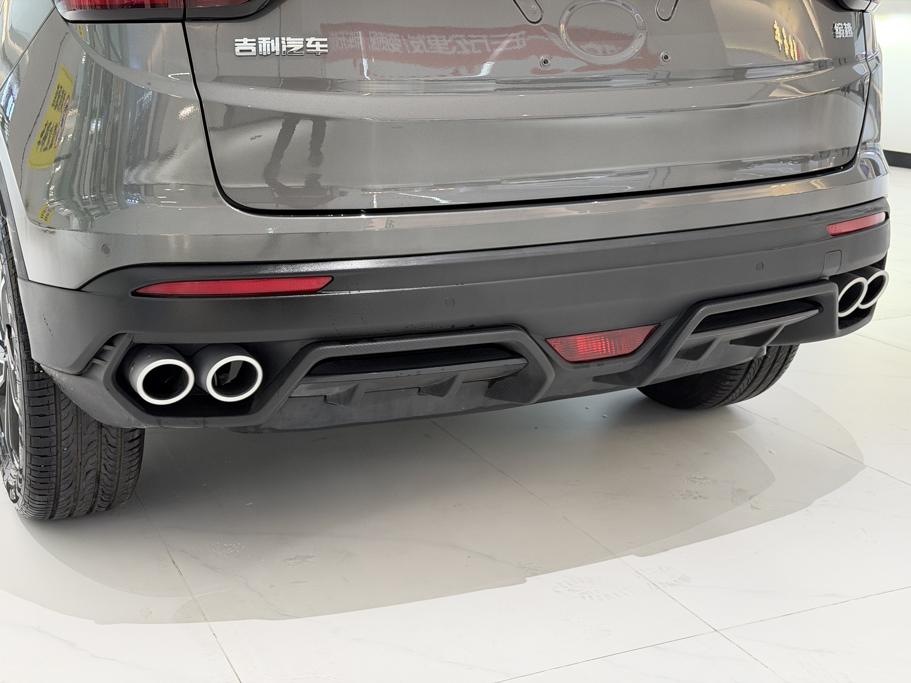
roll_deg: +0.7
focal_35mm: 48
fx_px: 1263
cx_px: 456
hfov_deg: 39.7
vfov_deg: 30.3
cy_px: 342
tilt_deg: -15.1
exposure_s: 1/48
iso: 250
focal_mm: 6.76
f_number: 1.78
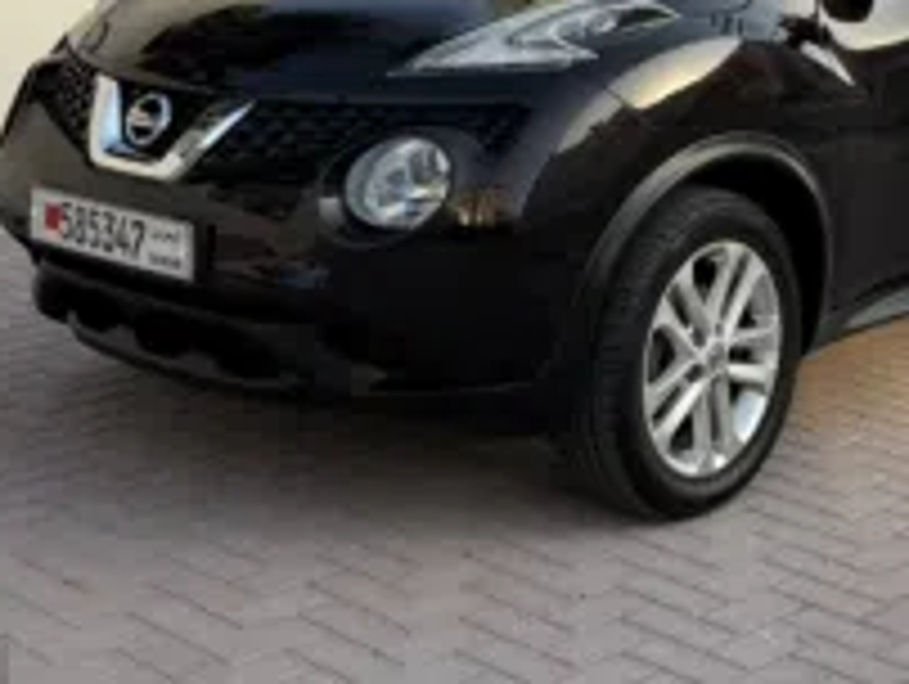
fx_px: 1998
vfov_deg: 18.5
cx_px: 675
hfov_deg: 25.3
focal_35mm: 76
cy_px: -108
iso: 80
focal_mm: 6.76
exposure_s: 1/1337
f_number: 1.78
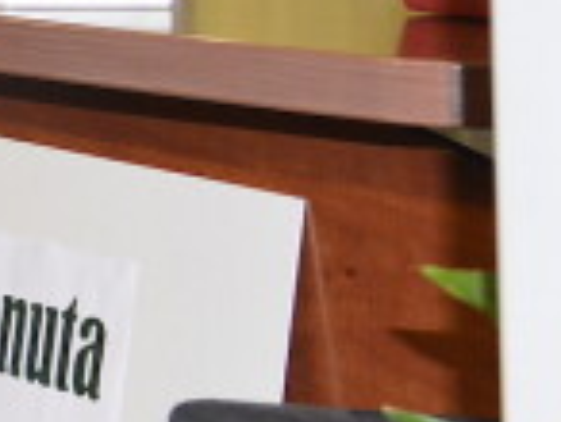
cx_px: -1222
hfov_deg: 6.8
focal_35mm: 256
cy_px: -489
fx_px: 4156
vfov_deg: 5.7
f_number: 5.6
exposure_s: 1/60
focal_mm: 38
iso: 2800
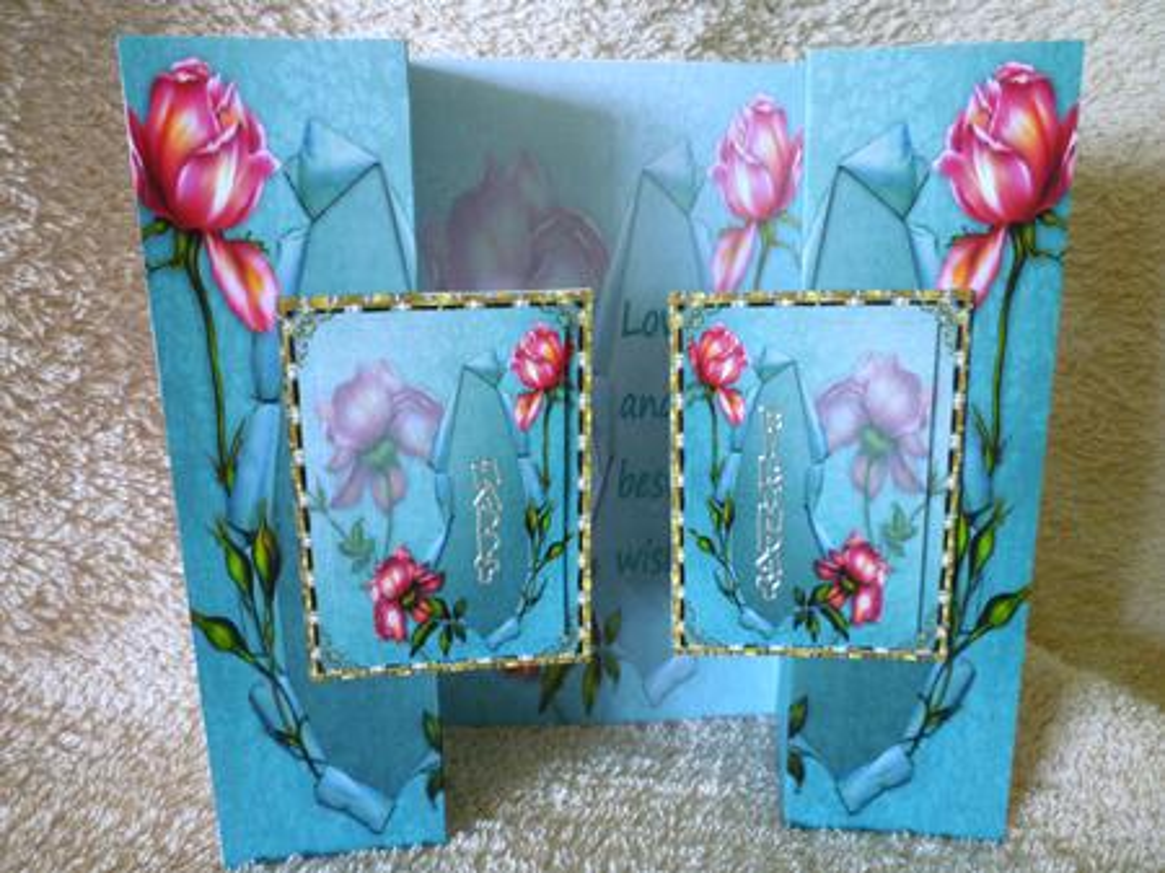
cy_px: 436
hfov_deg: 61.7
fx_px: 975
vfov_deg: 48.2
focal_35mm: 29
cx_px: 582
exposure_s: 1/30
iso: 320
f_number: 3.3
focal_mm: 5.2
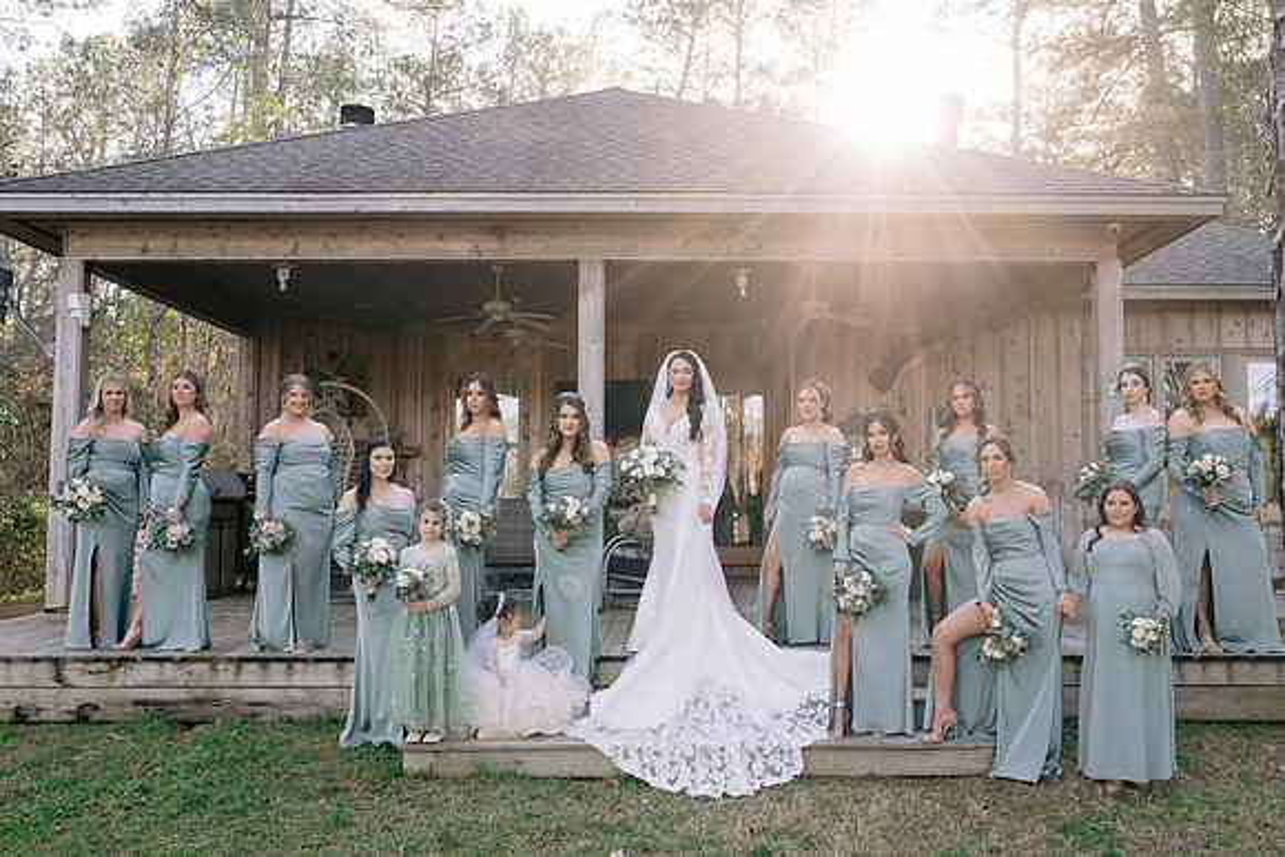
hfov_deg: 50.2
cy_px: 422
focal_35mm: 38
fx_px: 1371
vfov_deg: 34.7
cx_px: 674
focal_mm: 35
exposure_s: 1/200
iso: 400
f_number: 5
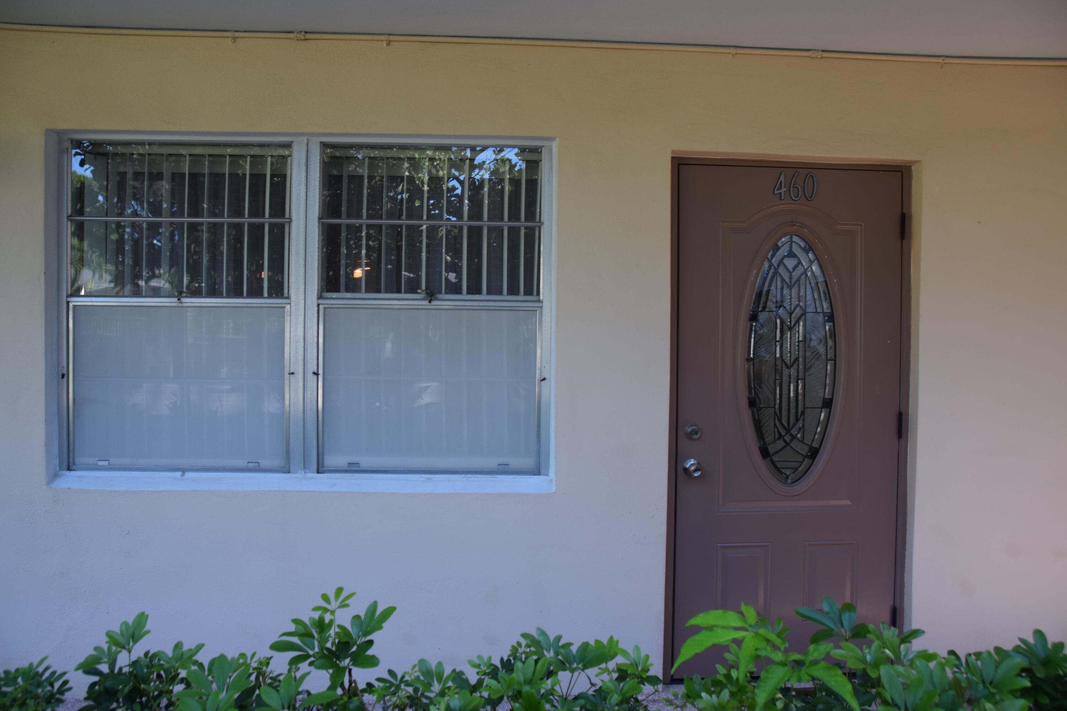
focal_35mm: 27
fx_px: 800
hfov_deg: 67.4
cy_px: 356
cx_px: 534
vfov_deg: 47.9
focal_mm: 18
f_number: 6.3
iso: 400
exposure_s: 1/160
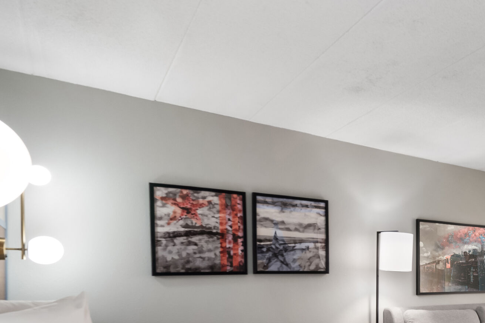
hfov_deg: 49.6
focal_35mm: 32
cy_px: 279
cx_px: 469
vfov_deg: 38.7
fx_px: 431
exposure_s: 1/15
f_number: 8
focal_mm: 14
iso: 400
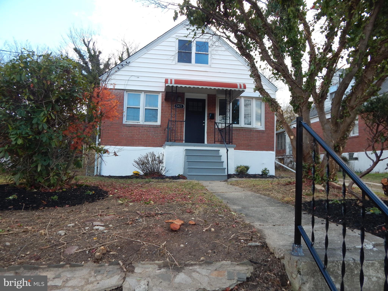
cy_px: 146
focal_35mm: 22
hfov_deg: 76.4
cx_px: 194
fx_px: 247
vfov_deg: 61.1
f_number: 3
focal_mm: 4
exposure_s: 1/250
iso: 125
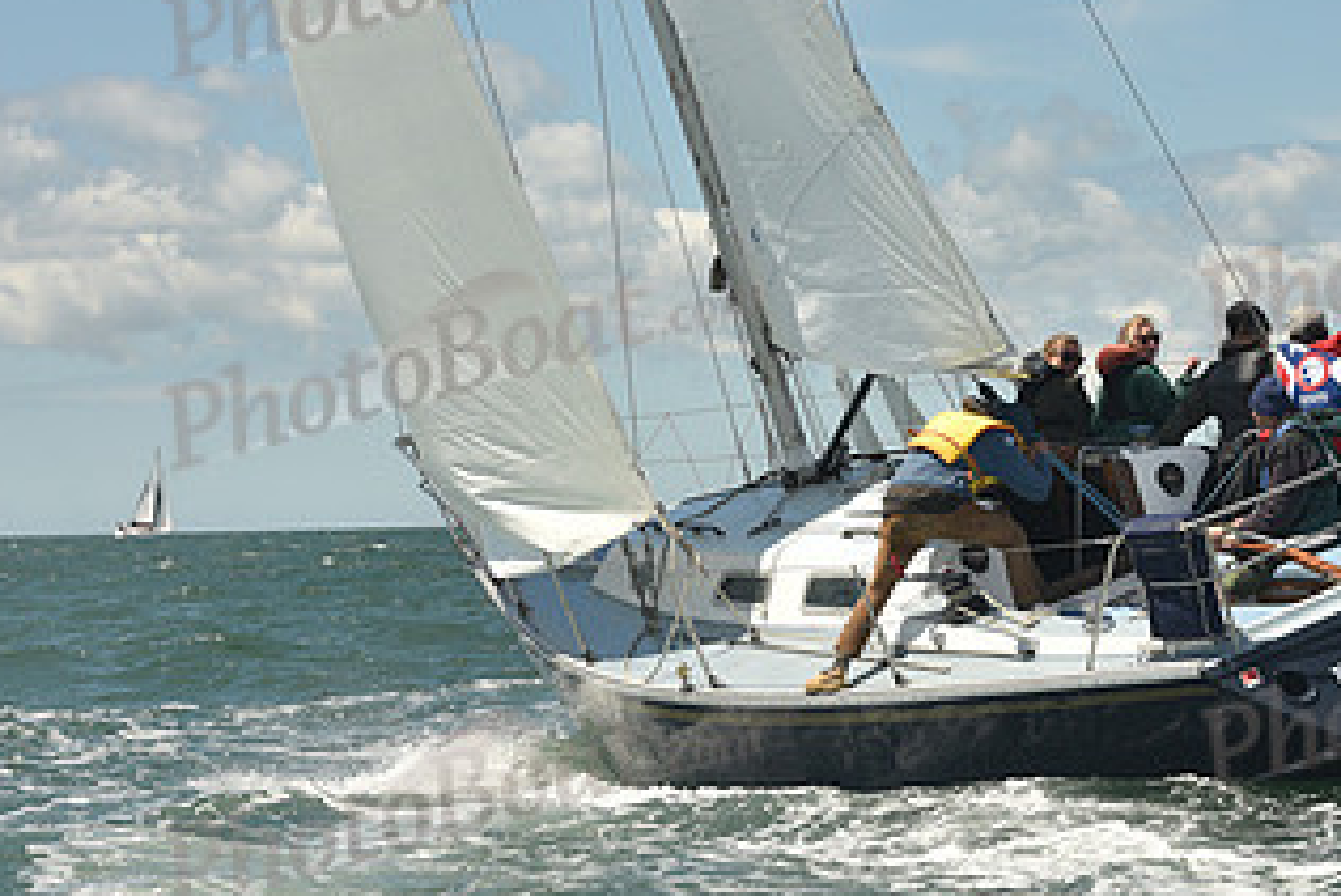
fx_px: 6149
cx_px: 985
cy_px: 520
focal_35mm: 165
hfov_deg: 12.4
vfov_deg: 8.3
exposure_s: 1/800
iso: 320
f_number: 11
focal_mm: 90
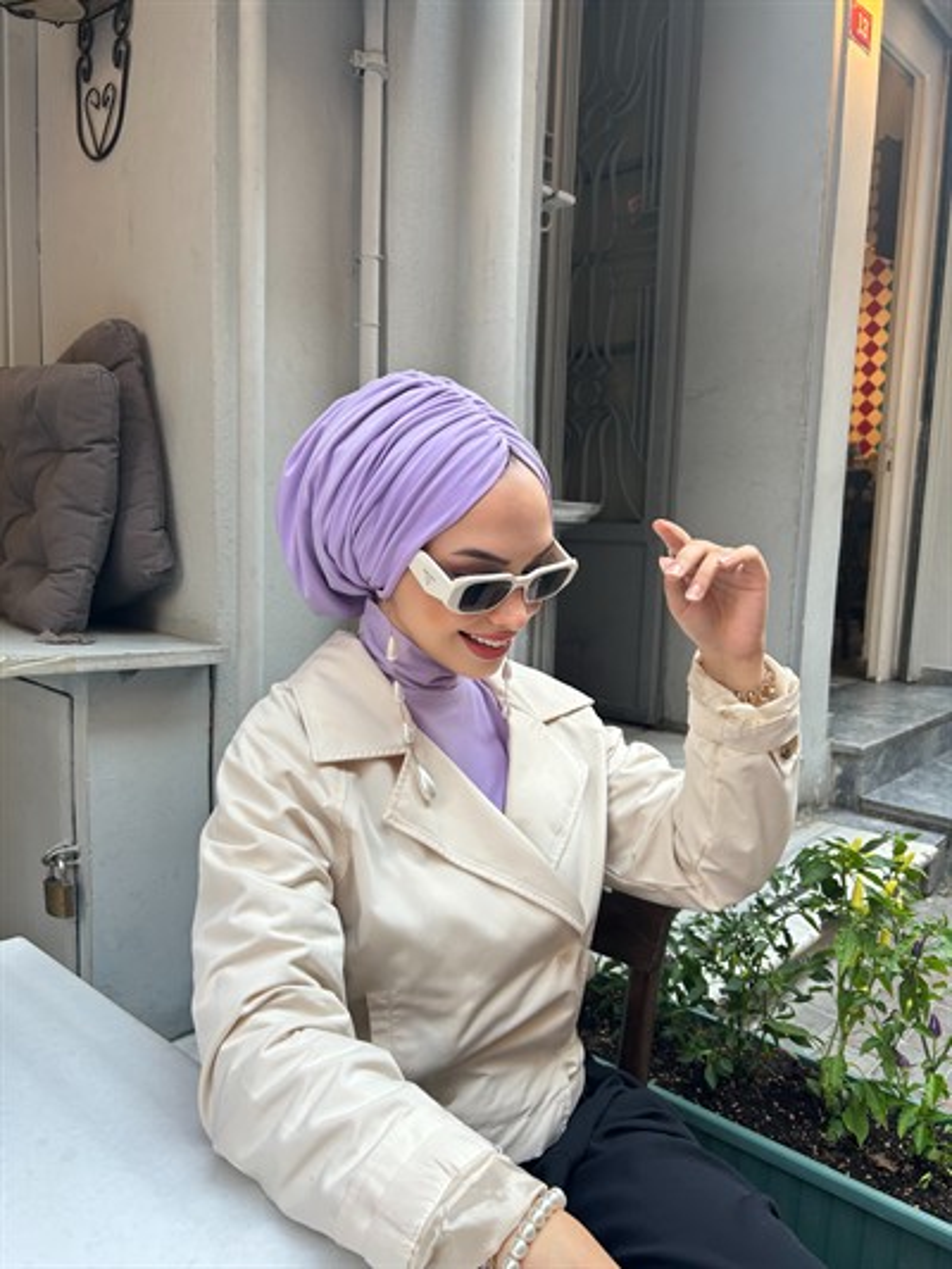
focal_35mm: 26
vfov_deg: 67.3
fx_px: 953
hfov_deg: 53.1
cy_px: 634
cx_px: 476
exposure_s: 1/100
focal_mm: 5.7
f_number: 1.5
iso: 40
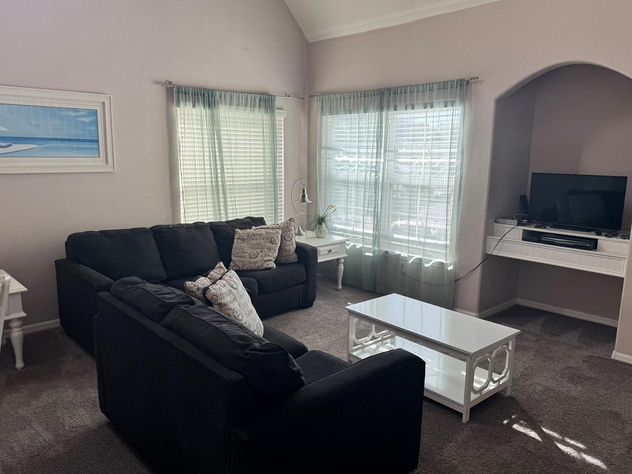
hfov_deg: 67.3
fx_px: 475
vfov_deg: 53.1
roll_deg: -0.7
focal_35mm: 26
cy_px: 238
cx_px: 305
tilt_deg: -10.7
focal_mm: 6.76
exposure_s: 1/181
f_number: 1.78
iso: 64
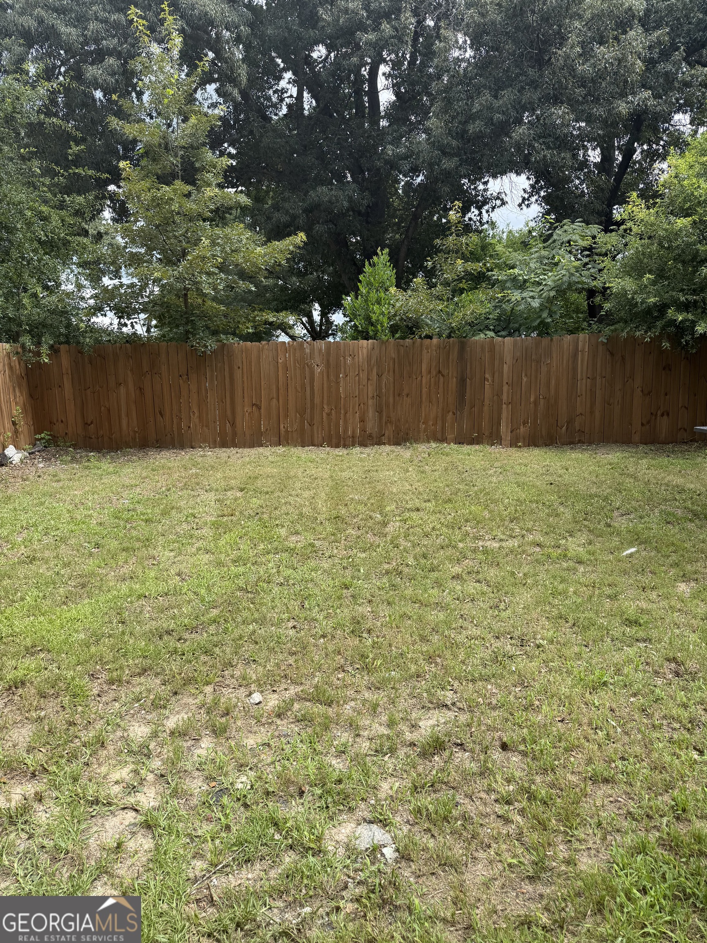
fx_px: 654
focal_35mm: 24
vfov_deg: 71.6
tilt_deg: -9.2
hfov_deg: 56.8
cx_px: 354
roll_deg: +1.4
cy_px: 472
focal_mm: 6.76
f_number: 1.78
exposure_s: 1/1250
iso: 80
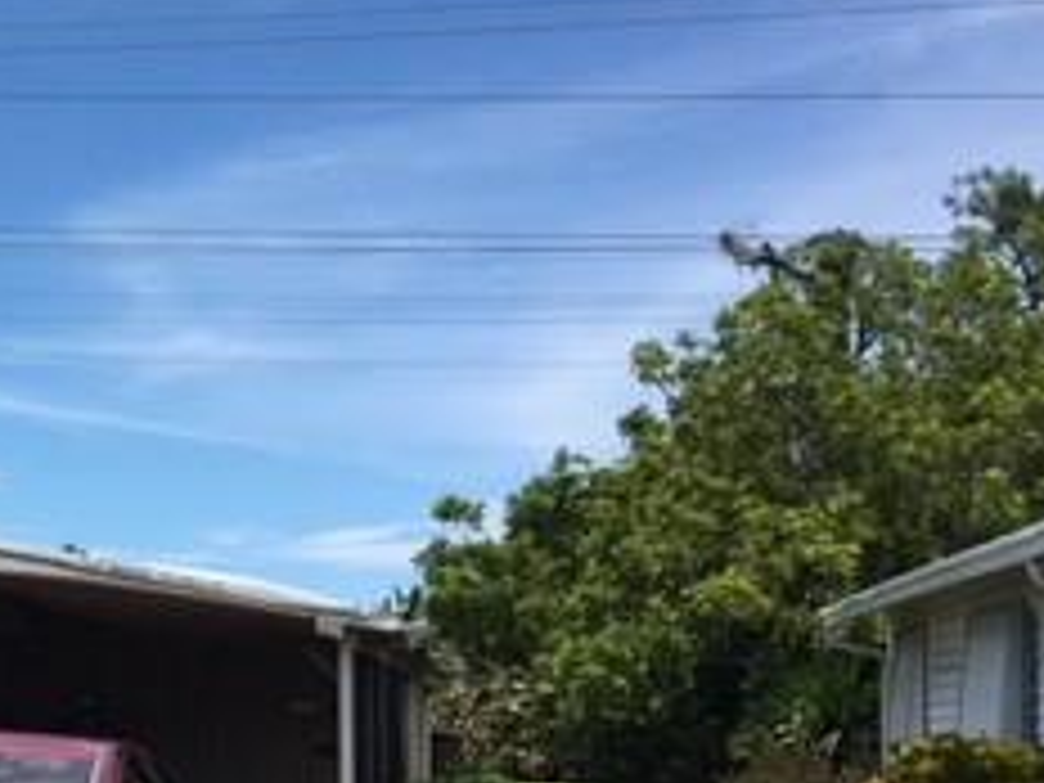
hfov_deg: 22.3
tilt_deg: +3.7
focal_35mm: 80
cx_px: -238
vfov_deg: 18.3
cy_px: 616
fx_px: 2413
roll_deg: -0.3
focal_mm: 4.15
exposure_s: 1/2079
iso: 25
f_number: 2.2
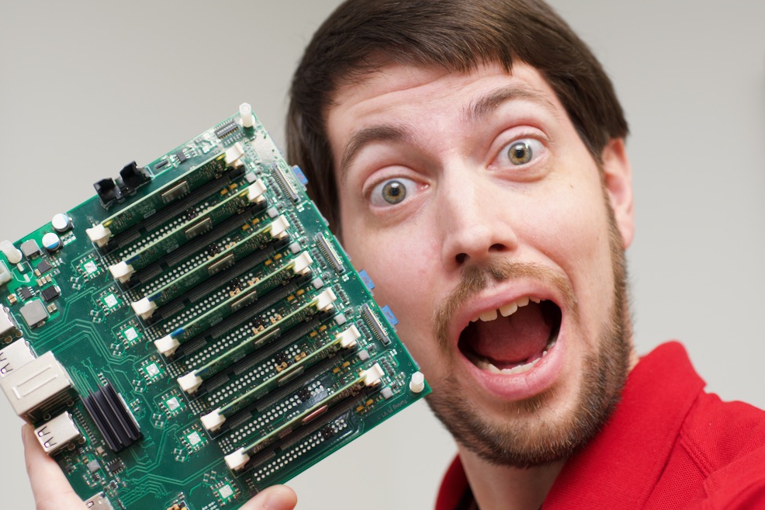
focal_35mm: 73
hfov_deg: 27.7
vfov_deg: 18.7
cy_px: 265
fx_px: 1551
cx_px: 394
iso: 400
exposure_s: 1/60
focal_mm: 60
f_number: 4
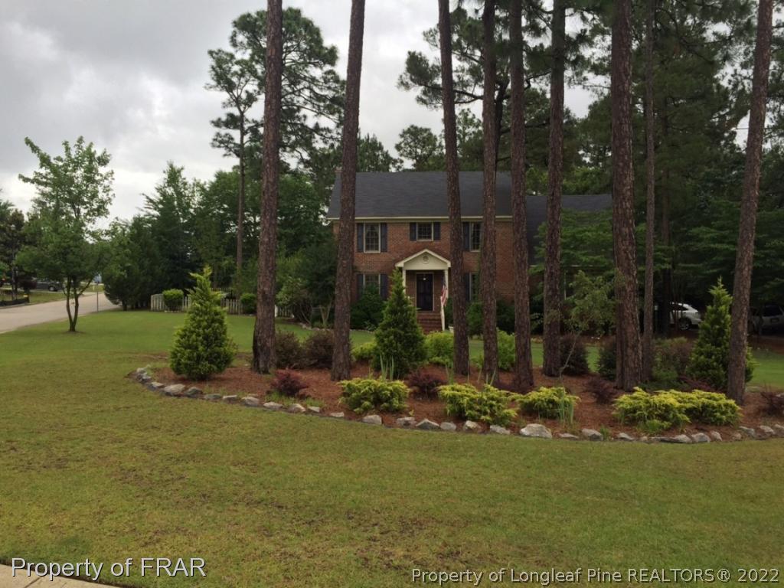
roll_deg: +0.7
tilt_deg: +1.5
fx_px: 657
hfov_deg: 61.7
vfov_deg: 48.2
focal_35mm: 29
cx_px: 392
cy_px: 294
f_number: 2.2
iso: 32
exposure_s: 1/425
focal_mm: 4.15
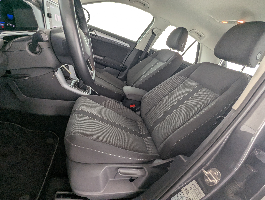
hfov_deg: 94.4
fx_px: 123
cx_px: 132
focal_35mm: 16
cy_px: 100
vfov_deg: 78.2
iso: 124
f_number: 2.2
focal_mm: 2.35
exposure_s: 1/71.2
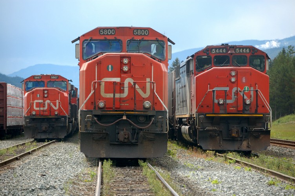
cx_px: 148
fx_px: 1535
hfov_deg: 11.0
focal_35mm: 188
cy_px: 98
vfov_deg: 7.3
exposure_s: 1/500
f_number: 5.6
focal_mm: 125
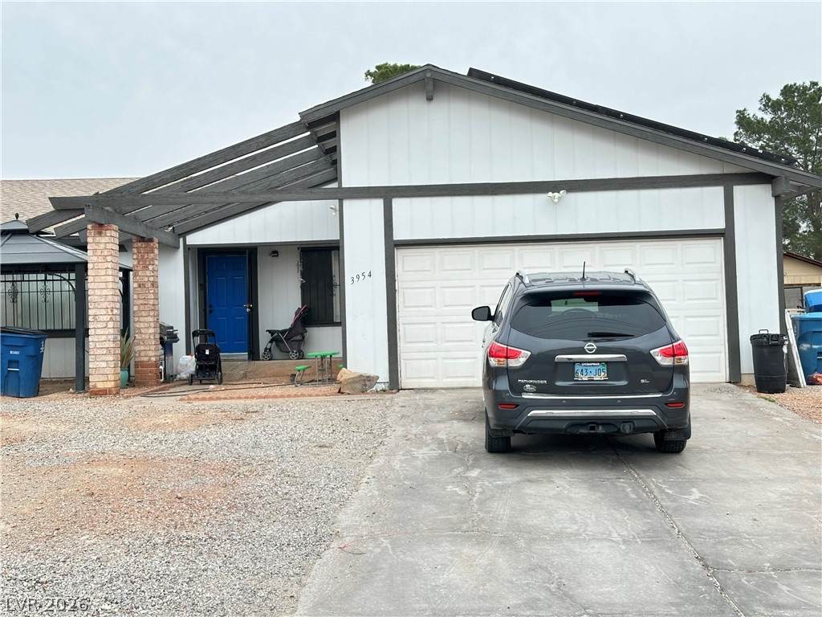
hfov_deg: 39.7
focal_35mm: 48
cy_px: 308
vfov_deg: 30.3
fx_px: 1140
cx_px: 411
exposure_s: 1/389
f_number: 1.78
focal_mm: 6.86
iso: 64
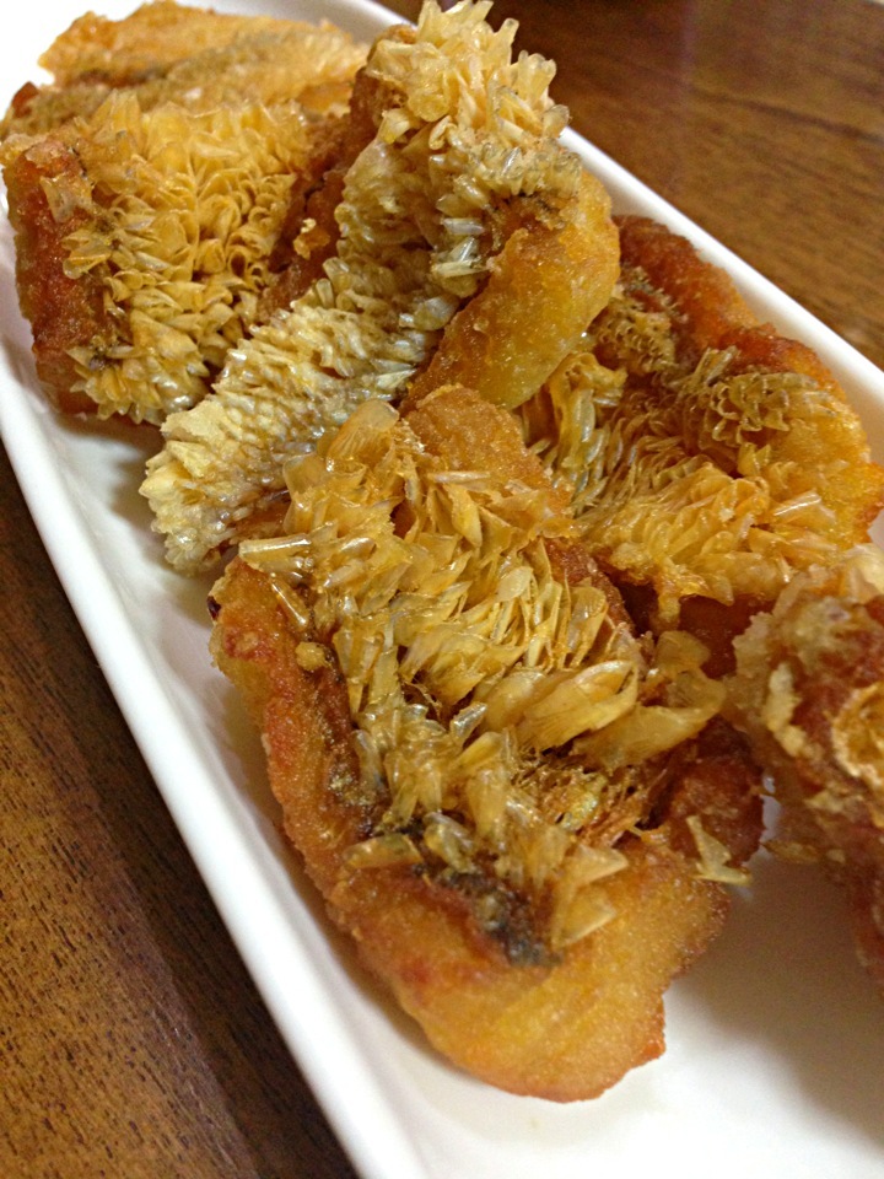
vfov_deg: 55.4
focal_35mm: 33
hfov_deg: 42.9
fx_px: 1124
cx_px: 442
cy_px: 590
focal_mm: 4.13
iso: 250
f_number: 2.4
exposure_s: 1/20
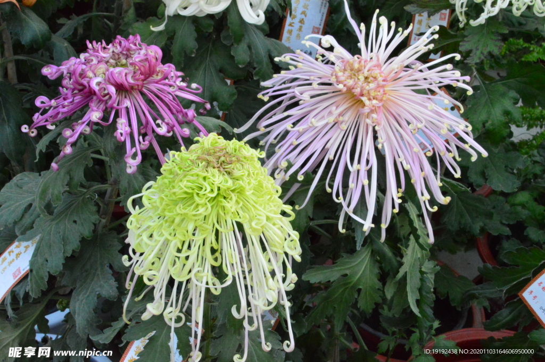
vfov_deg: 18.9
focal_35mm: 72
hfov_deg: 28.1
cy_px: 181
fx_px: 1089
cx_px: 272
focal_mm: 48
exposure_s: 1/40
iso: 6400
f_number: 29
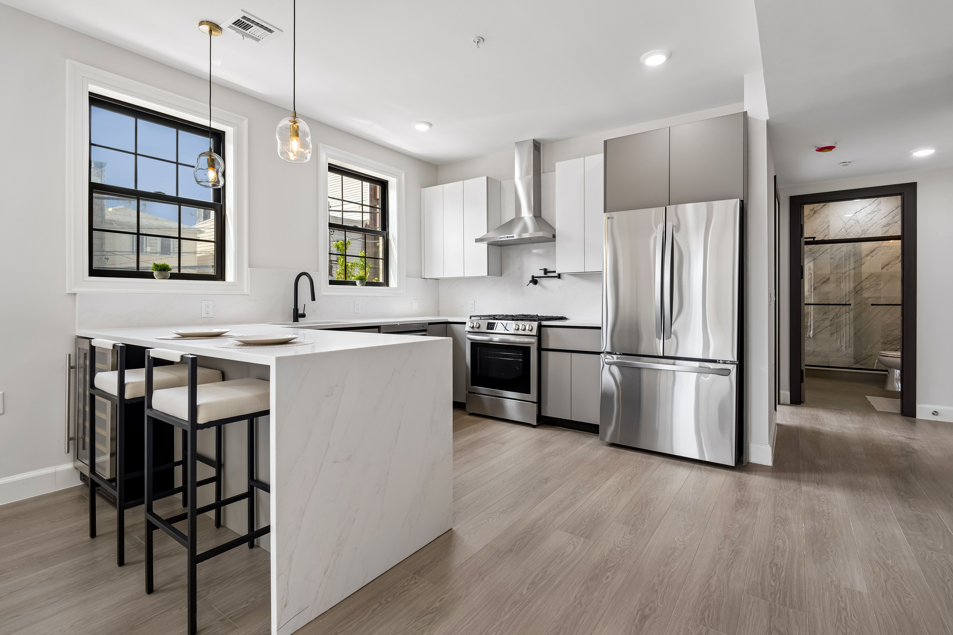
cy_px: 318
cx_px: 476
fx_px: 424
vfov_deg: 73.7
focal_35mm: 16
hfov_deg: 96.7
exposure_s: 1/40
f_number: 8
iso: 400
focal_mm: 16
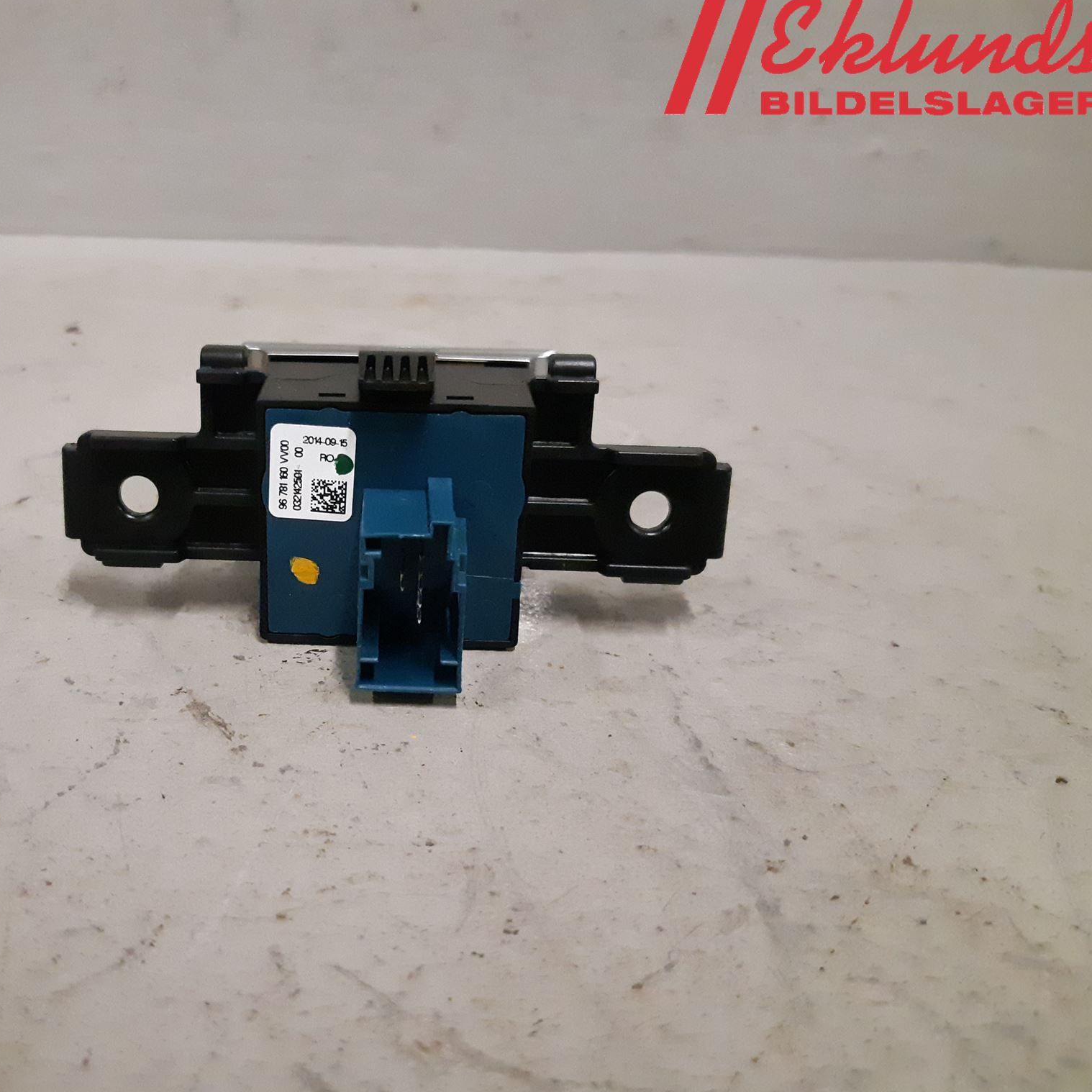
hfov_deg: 51.6
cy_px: 545
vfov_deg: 52.5
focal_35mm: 31
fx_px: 1106
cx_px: 369
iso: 800
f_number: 1.7
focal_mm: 3.93
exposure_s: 1/231
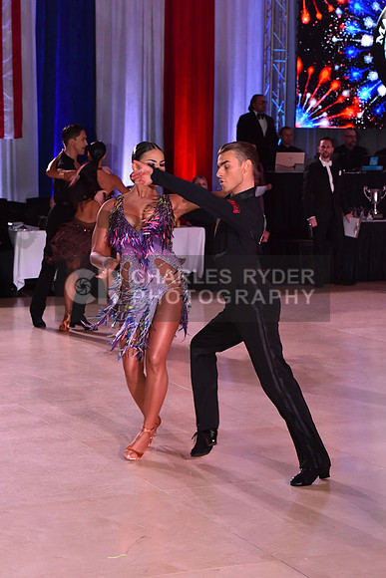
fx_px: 1479
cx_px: 193
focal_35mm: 92
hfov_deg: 14.9
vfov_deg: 22.1
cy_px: 289
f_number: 6.3
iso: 2500
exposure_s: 1/320
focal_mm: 92
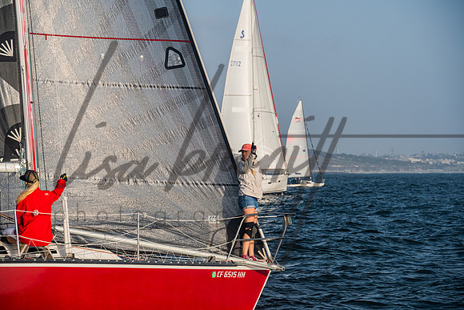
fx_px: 1934
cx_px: 232
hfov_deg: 13.7
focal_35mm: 150
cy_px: 155
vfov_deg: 9.2
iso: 400
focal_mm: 150
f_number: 8
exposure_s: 1/640
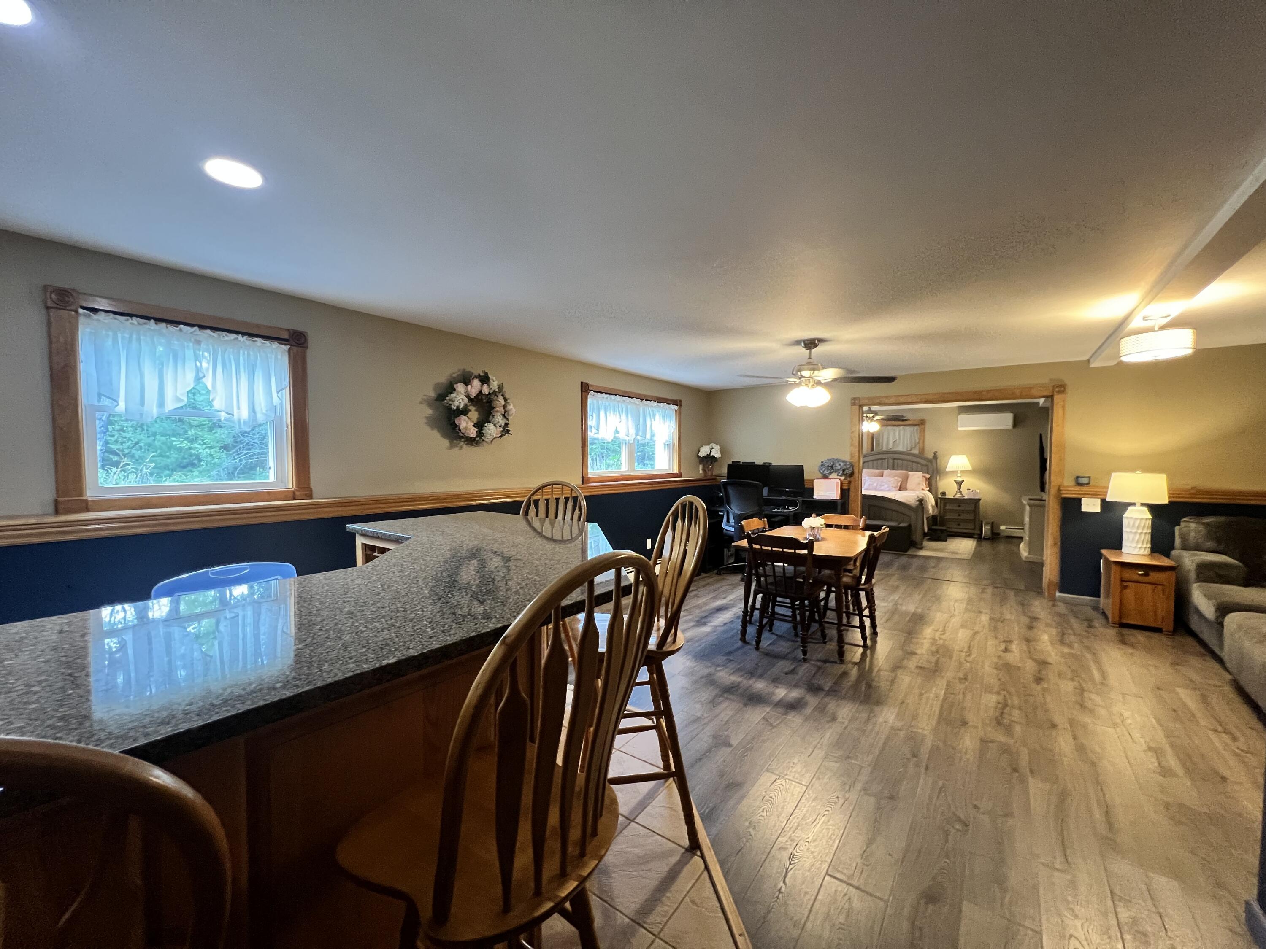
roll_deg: -1.0
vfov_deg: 89.9
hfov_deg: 106.2
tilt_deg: -2.5
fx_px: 475
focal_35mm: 13
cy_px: 474
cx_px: 633
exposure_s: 1/60
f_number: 1.8
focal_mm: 1.57
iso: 400
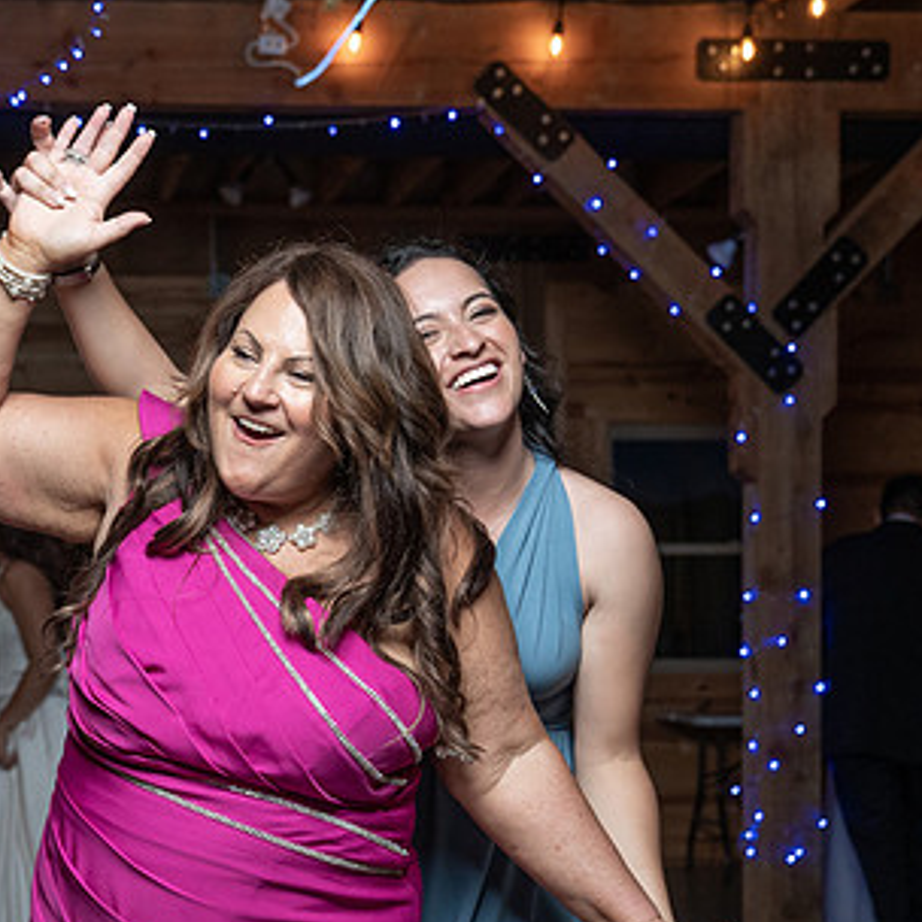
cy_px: 672
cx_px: 211
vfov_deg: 22.0
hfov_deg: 22.0
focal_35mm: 78
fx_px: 2350
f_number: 4
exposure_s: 1/200
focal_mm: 40
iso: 2000
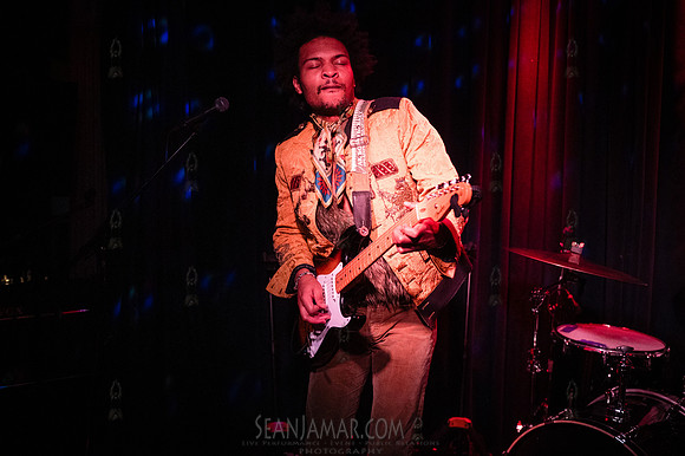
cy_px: 228
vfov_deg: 31.9
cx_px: 342
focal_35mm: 42
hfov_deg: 46.4
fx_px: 799
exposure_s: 1/320
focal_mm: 42
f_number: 3.5
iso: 12800
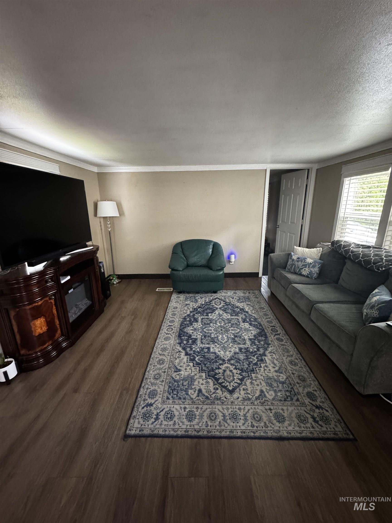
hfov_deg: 85.7
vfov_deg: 102.1
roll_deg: +0.6
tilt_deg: -13.8
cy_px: 262
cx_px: 196
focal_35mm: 14
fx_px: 211
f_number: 2.2
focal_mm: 2.22
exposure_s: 1/40
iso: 1000
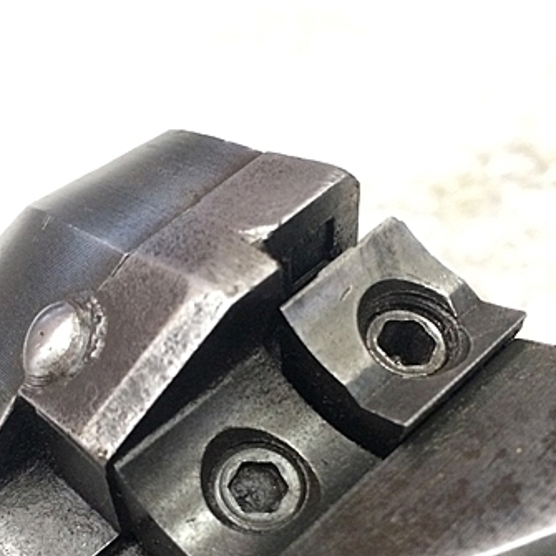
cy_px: 380
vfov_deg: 34.3
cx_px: 227
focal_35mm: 49
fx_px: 890
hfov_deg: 34.6
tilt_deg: -59.9
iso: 320
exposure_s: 1/24
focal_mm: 4.15
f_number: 2.2
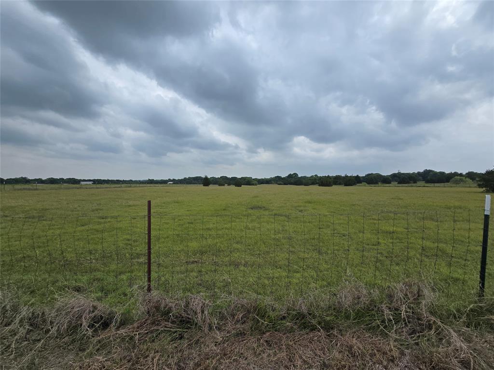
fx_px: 186
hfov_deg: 106.2
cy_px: 185
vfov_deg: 89.9
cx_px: 247
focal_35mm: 13
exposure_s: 1/2820
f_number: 2.2
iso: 50
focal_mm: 2.2
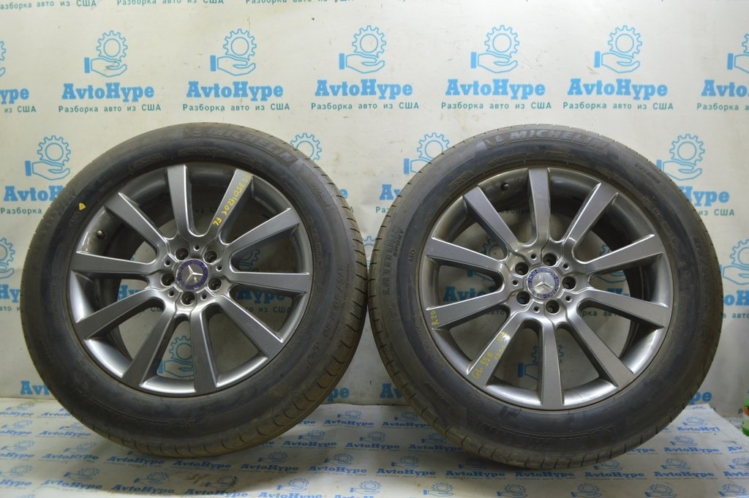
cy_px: 249
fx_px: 655
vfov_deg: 41.6
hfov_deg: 59.5
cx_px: 374
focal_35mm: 32
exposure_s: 1/20
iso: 400
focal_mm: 21
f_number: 5.6
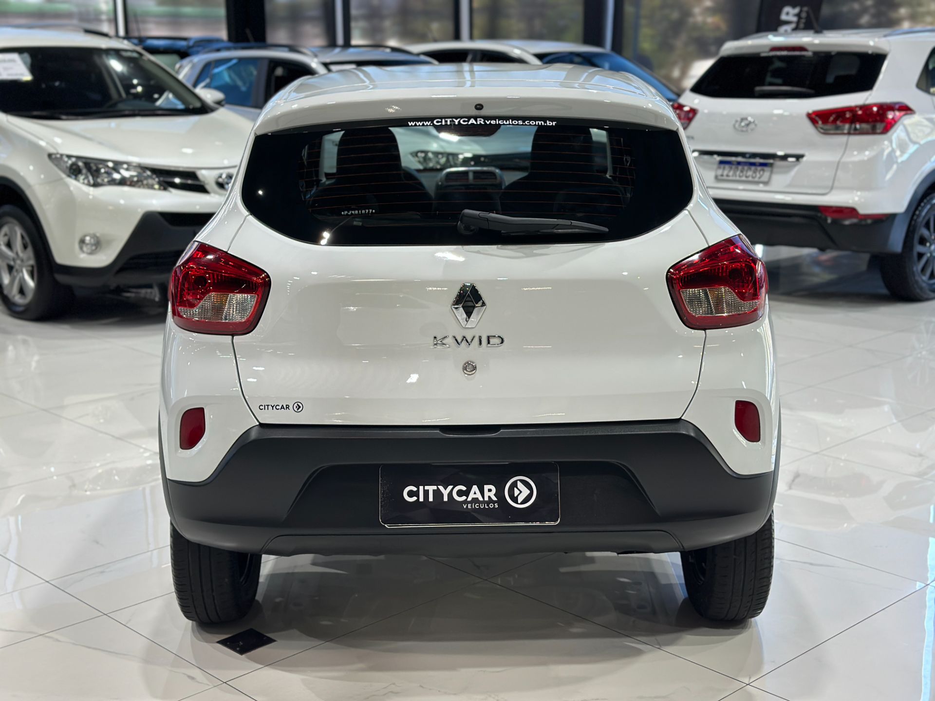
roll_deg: +0.0
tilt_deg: -12.8
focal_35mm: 48
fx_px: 1297
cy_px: 350
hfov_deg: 39.7
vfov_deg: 30.3
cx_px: 468
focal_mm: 6.86
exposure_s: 1/120
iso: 125
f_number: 1.78
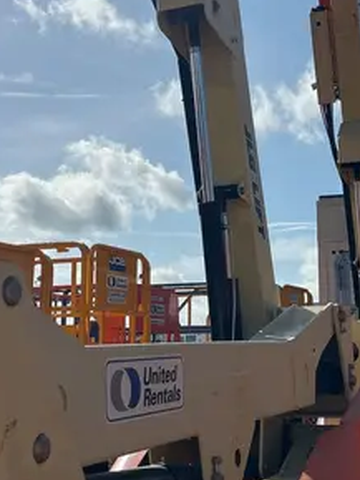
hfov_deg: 22.3
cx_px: 182
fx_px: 915
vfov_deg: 29.3
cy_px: 202
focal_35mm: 66
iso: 50
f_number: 1.5
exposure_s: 1/11364
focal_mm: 5.7
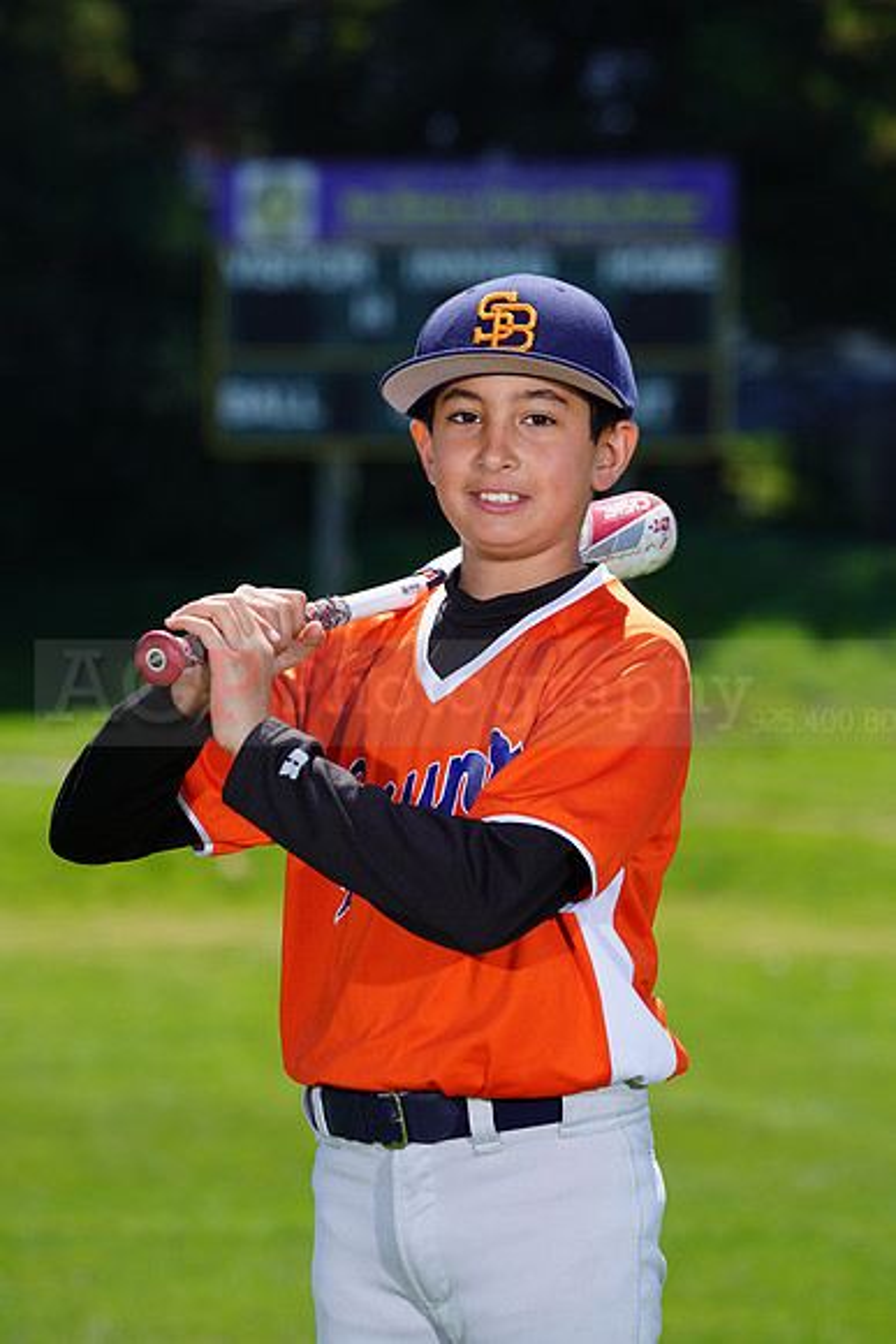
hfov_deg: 6.1
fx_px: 8432
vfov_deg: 9.1
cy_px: 672
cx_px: 448
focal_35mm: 226
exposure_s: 1/250
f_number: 8
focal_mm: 226
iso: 100
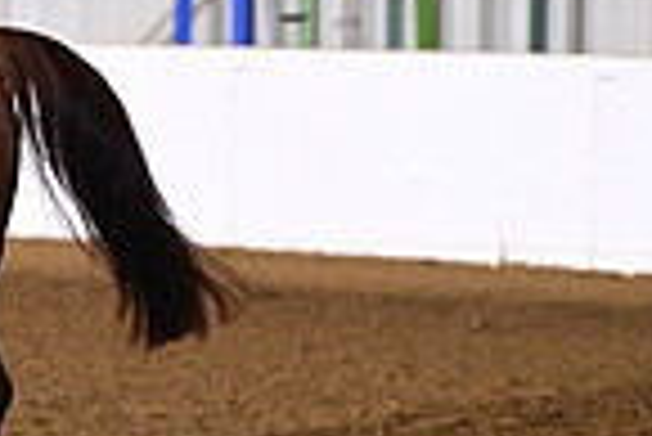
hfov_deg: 2.6
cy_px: 11
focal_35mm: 798
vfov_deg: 1.7
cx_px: -616
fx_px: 14467
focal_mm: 200
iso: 2500
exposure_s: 1/200
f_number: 5
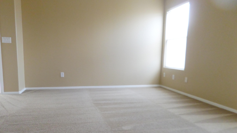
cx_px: 115
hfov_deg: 69.8
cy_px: 80
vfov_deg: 42.7
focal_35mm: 27
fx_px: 170
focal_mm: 4.3
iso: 200
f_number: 3.1
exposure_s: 1/30
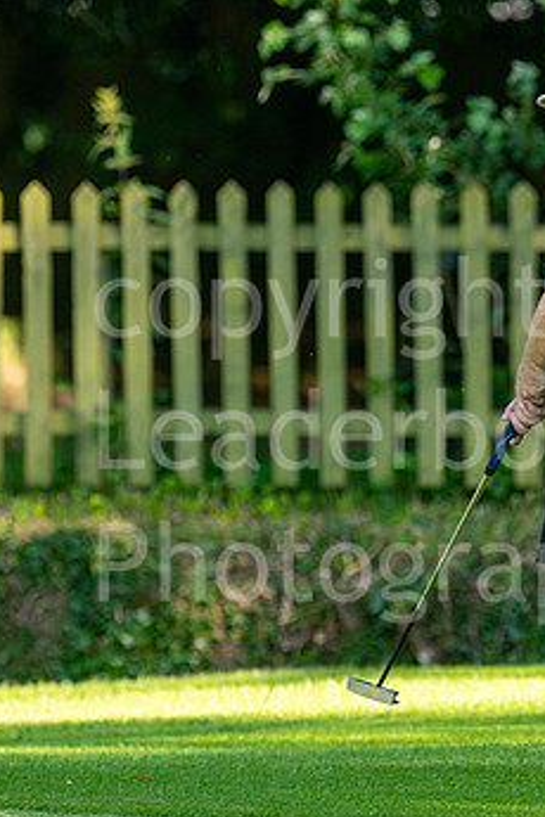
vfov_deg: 2.7
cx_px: 405
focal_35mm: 757
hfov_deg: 1.8
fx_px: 17189
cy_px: 452
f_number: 5
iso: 320
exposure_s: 1/800
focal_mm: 300
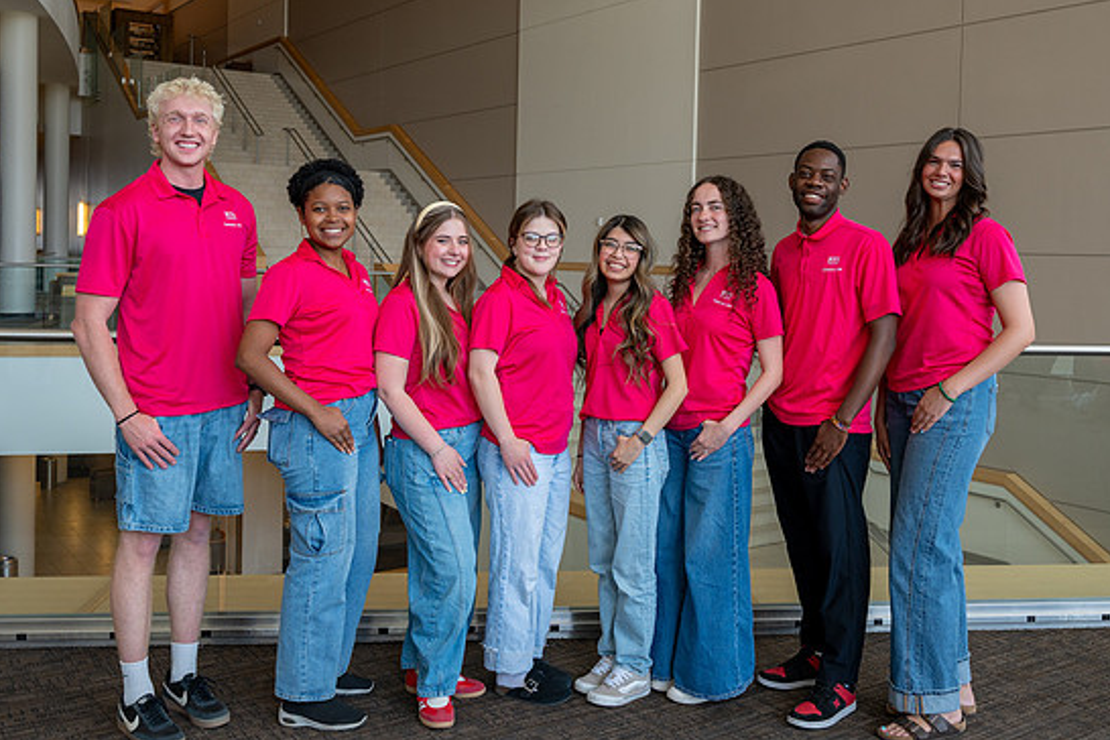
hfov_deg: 51.9
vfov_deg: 35.8
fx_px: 1141
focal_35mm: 37
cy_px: 295
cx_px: 579
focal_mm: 25.5
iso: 320
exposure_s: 1/200
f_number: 4
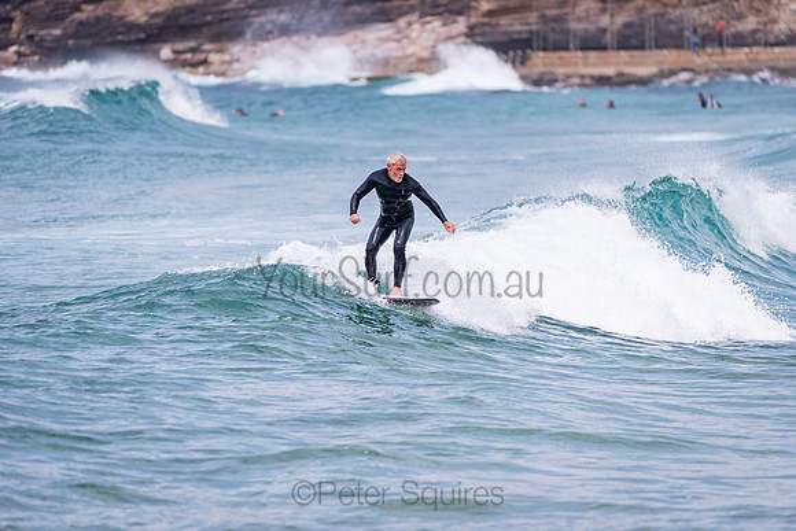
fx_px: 11058
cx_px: 398
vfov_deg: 2.8
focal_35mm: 500
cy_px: 266
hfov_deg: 4.1
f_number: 5.6
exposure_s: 1/1250
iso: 450
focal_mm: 500
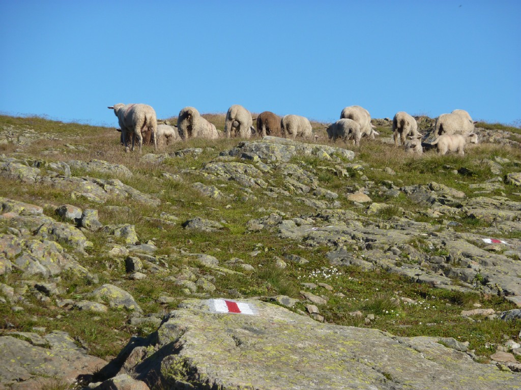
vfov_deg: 8.2
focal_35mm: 182
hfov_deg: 10.9
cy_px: 195
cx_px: 260
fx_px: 2739
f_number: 5.6
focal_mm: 29.9
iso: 100
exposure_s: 1/500
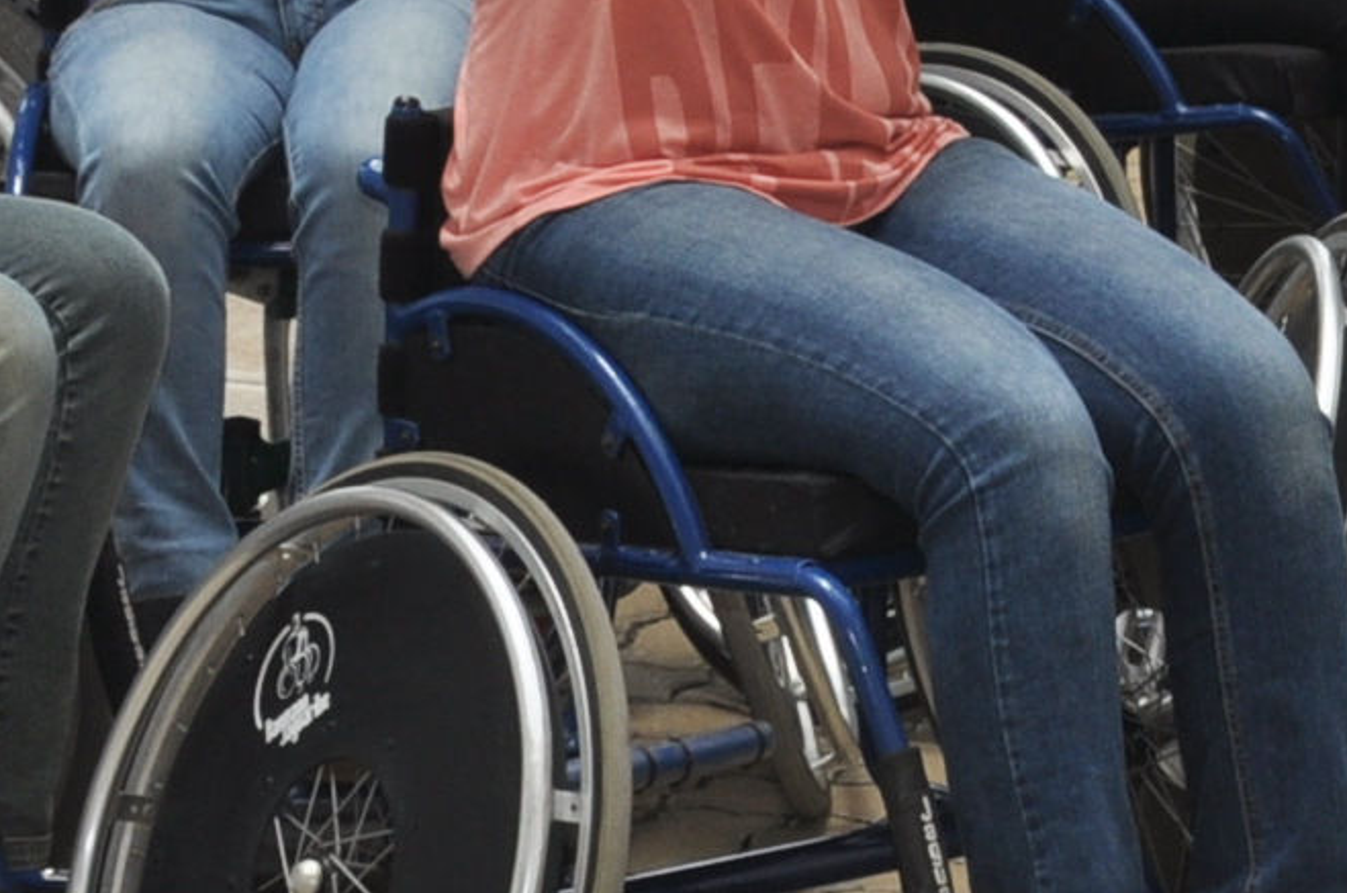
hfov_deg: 8.1
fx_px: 9301
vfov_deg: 5.4
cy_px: -633
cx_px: 1942
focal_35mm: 249
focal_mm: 34
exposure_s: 1/200
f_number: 10
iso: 200
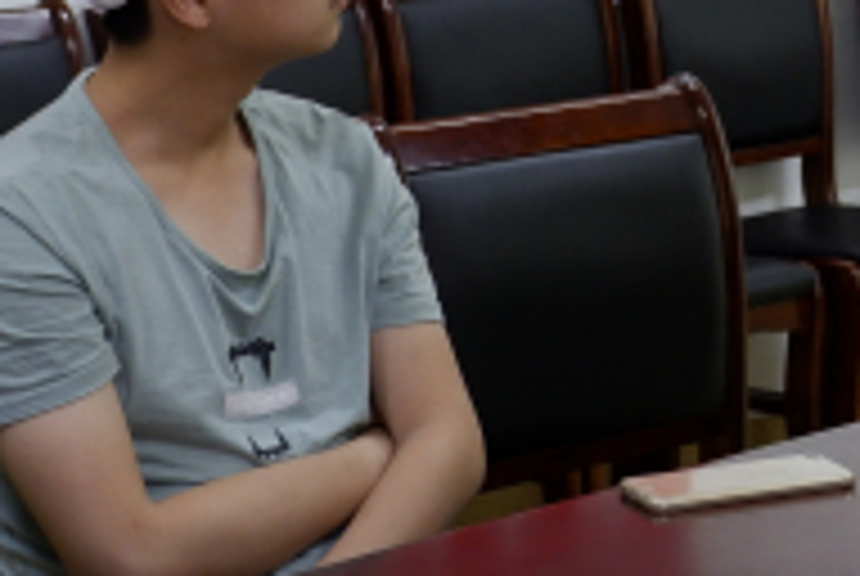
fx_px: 3230
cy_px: -205
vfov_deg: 10.0
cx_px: 1045
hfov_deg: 14.7
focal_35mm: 135
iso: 800
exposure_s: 1/38
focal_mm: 25.6
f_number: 4.4
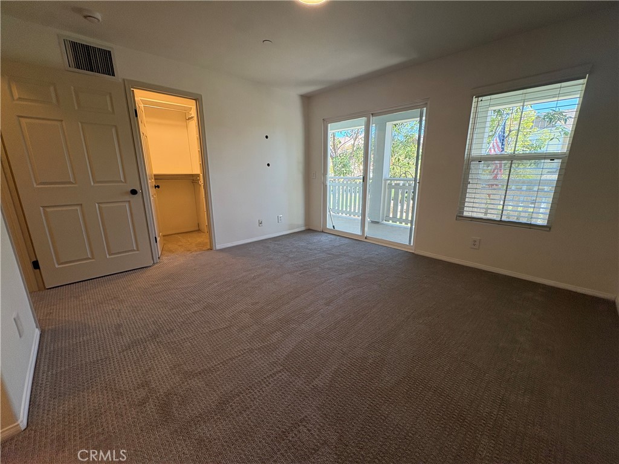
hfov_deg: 102.1
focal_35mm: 14
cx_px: 310
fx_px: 250
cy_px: 232
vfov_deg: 85.7
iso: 125
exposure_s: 1/120
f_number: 2.2
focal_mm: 2.22
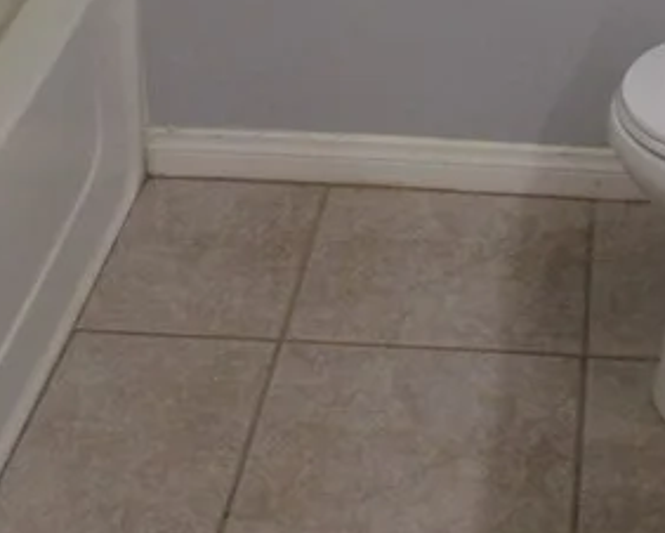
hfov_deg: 20.5
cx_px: 538
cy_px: -340
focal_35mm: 92
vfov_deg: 15.1
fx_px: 1812
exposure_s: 1/25
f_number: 3.2
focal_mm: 4.6
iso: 180
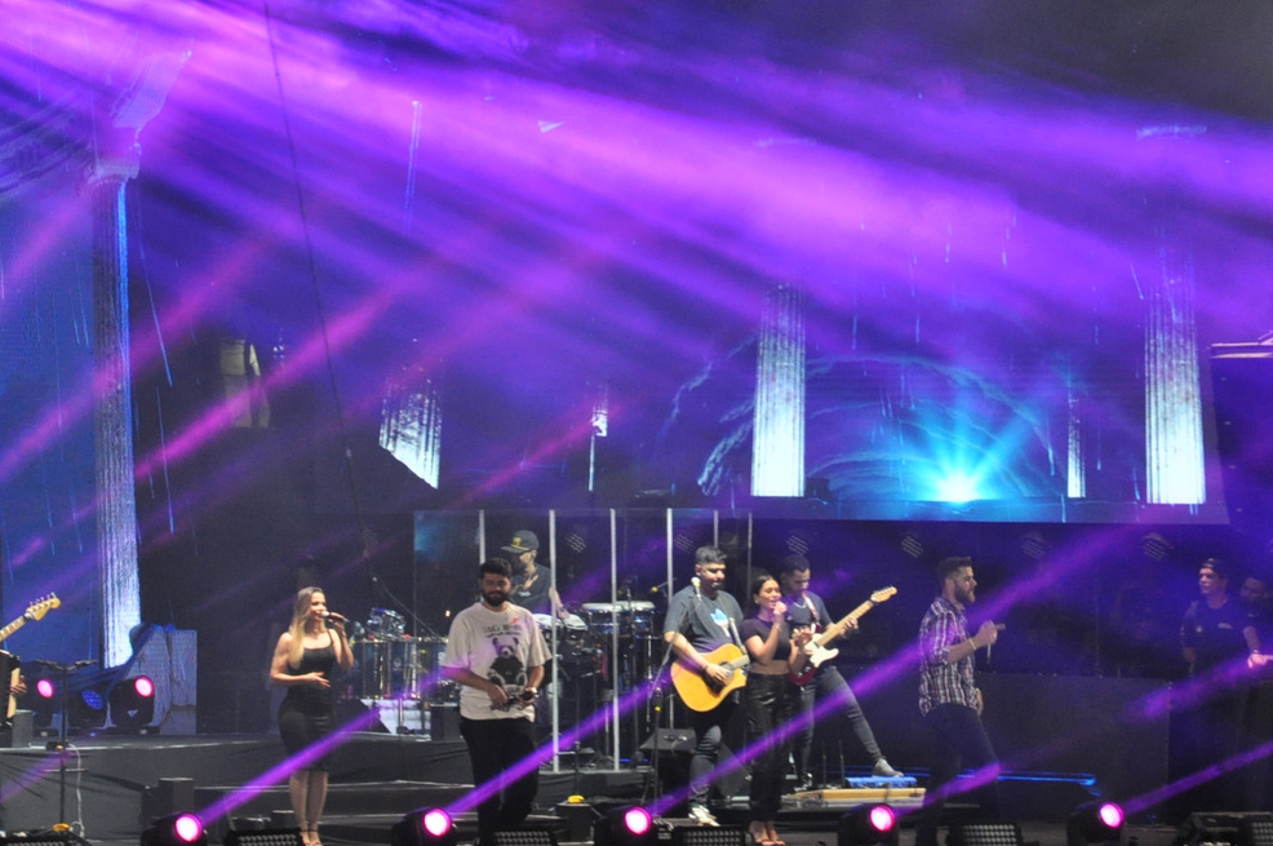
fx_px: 7901
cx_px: 571
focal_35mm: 224
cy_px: 322
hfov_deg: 9.2
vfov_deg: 6.1
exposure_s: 1/60
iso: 1400
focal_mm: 105
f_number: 5.6
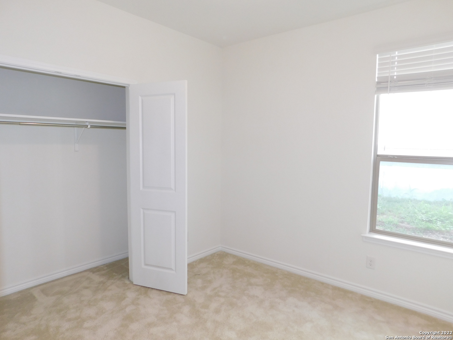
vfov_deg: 58.9
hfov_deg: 73.9
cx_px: 226
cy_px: 170
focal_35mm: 23
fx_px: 301
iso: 140
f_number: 3
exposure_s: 1/30
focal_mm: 4
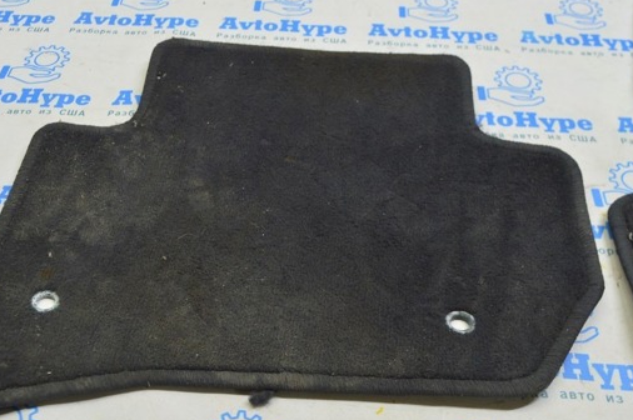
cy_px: 222
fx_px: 766
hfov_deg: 44.7
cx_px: 266
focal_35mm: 44
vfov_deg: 30.7
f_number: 5.6
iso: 400
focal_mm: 23
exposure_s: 1/20
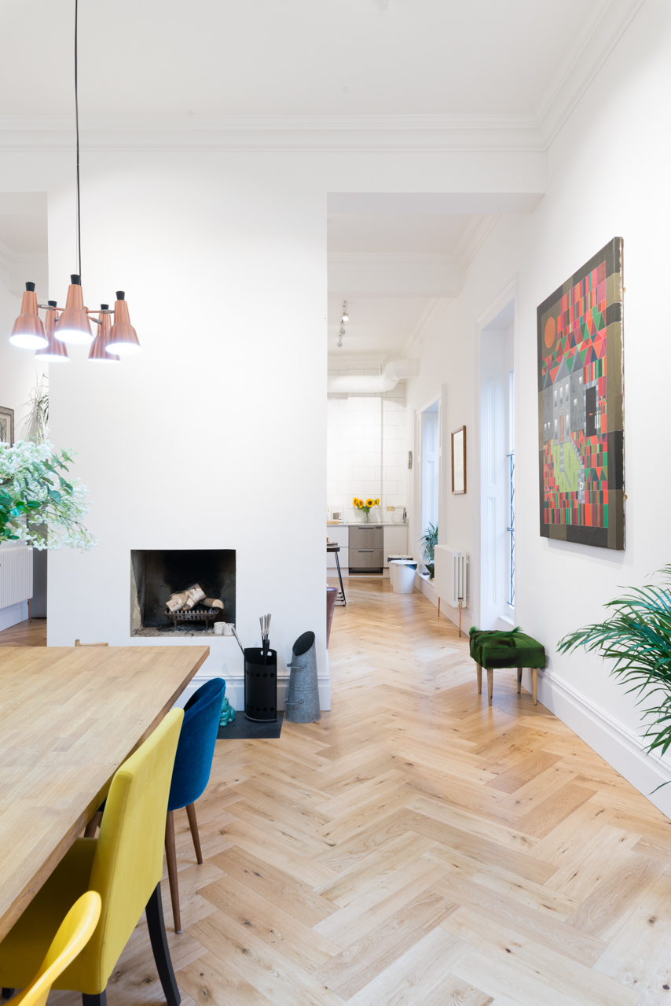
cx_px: 336
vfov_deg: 78.6
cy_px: 503
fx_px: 614
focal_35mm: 22
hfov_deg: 57.3
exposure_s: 1
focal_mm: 22
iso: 100
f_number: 11
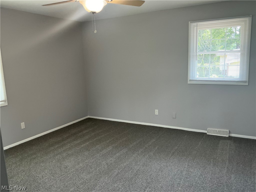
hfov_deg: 63.4
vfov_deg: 49.7
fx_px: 207
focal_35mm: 28
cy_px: 96
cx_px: 128
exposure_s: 1/60
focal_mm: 3
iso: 80
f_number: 1.8
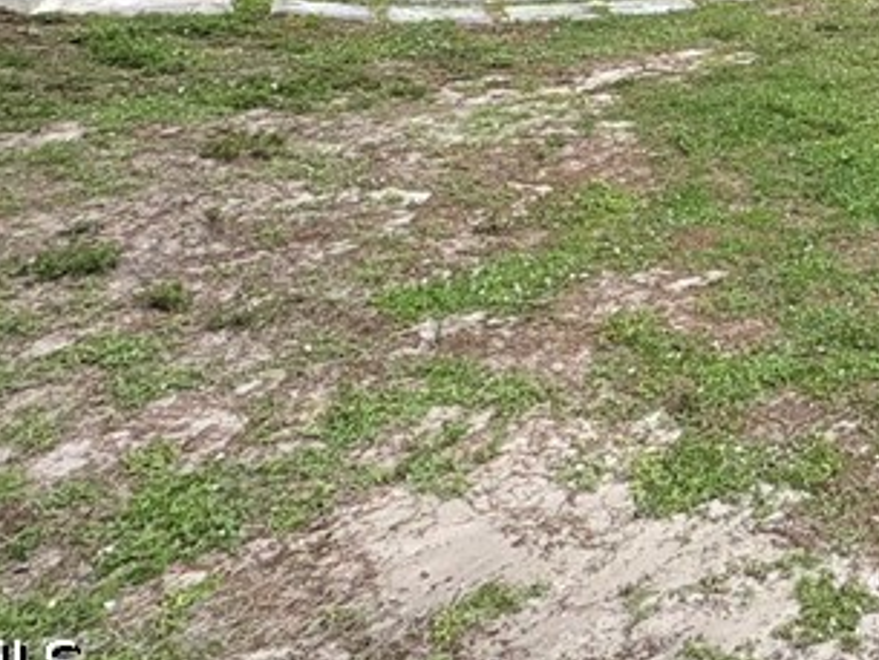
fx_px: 1194
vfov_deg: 23.2
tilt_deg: +5.7
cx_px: 1285
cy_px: -395
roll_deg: +0.3
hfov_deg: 28.3
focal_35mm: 47
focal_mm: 2.22
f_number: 2.2
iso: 40
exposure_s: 1/1178
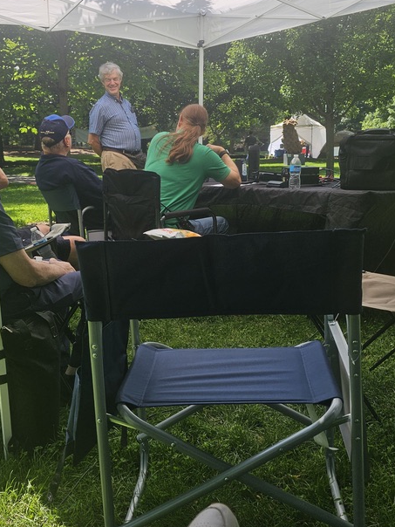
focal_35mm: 39
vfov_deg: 47.9
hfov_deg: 36.8
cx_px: 203
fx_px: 593
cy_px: 266
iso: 10
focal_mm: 6.3
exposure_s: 1/490
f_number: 1.7
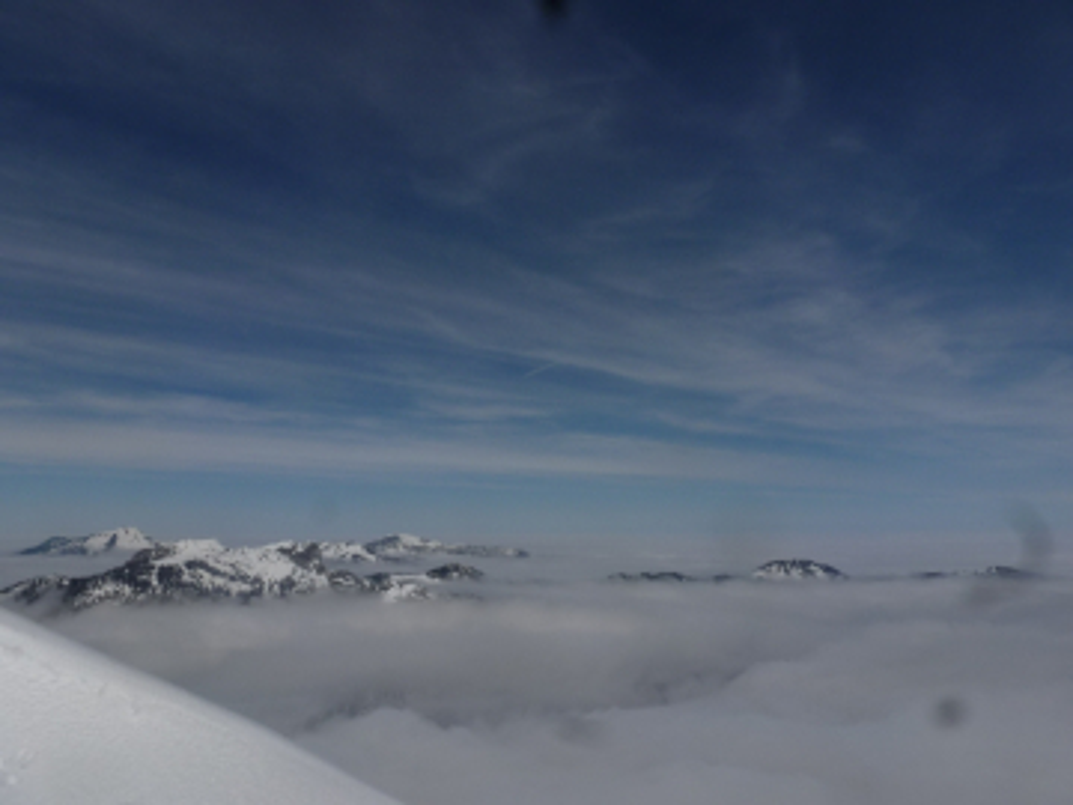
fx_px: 744
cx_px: 536
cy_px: 402
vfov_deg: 56.8
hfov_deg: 71.6
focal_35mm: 24
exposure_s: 1/2000
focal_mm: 4.3
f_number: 6.3
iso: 100
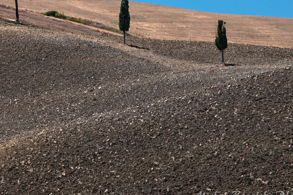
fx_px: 4056
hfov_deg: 4.1
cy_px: 41
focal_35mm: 499
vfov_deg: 2.7
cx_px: 90
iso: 200
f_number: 16
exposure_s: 1/50
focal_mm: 200
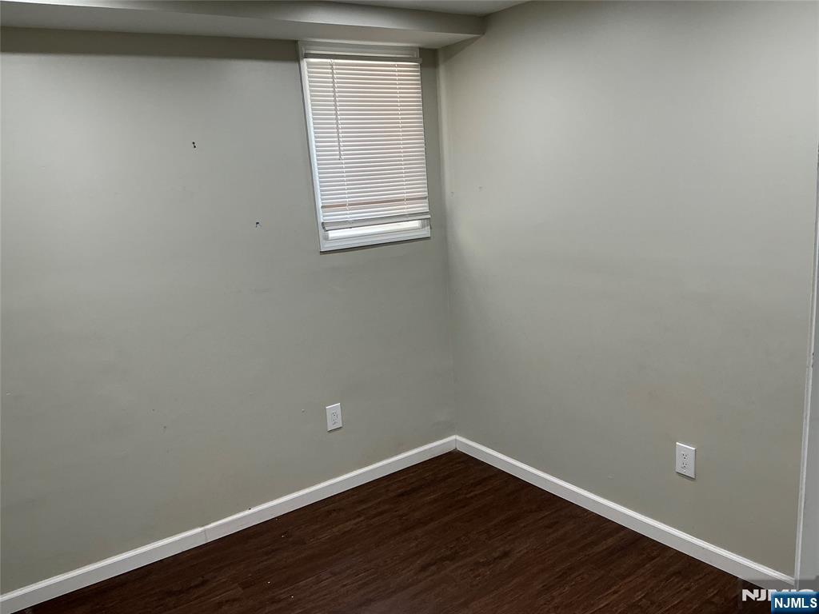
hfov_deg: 63.4
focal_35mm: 28
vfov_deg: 49.7
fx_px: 662
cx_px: 410
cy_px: 307
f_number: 1.8
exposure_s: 1/60
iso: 64
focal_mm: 3
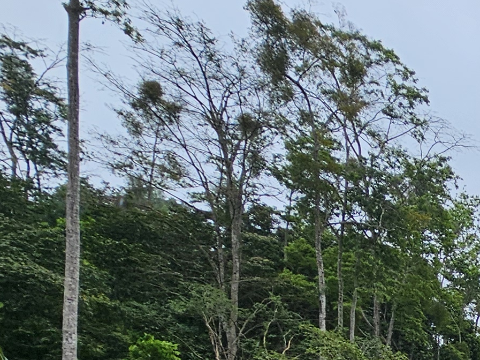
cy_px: 572
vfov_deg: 20.7
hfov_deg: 21.8
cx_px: 852
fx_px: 804
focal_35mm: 58
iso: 50
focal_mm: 2.2
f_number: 2.2
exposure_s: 1/1533
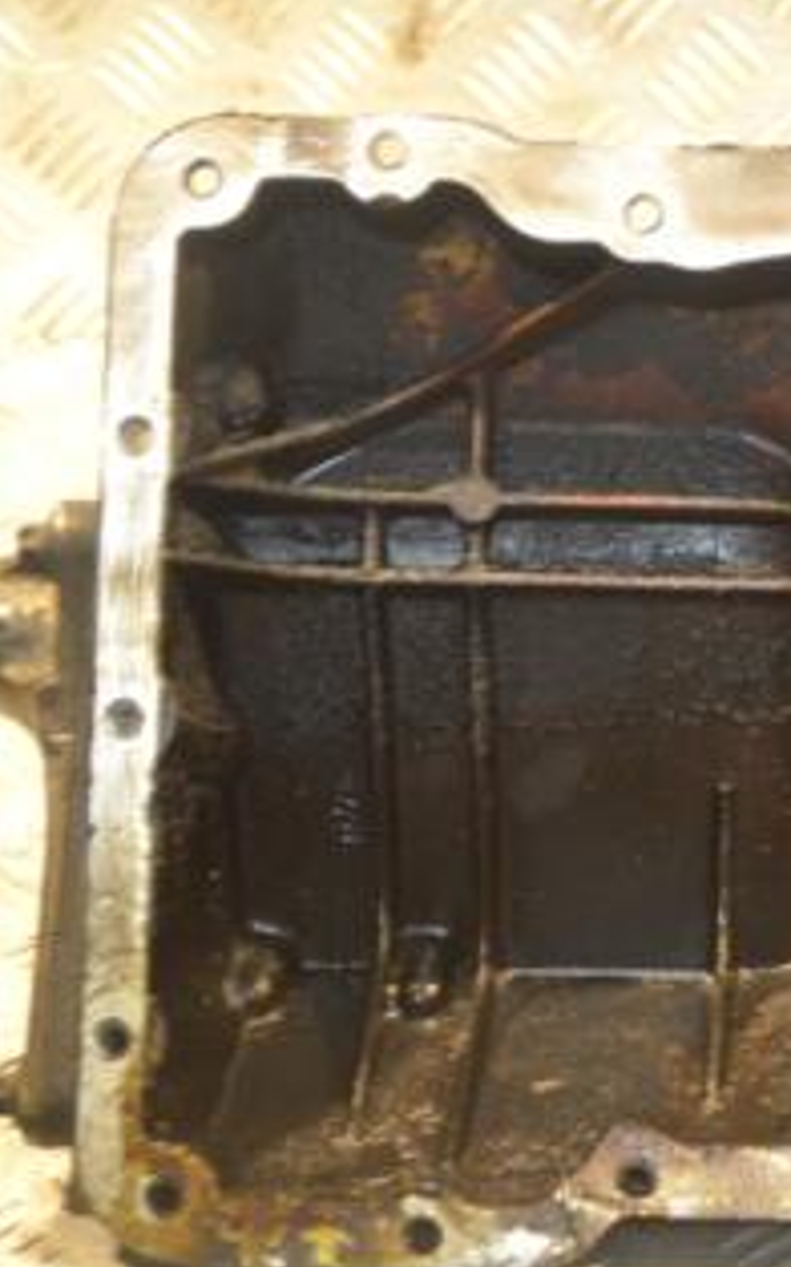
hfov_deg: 10.9
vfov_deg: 17.8
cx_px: 1078
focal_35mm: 117
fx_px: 4039
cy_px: 629
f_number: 5.3
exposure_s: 1/60
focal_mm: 40
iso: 1250
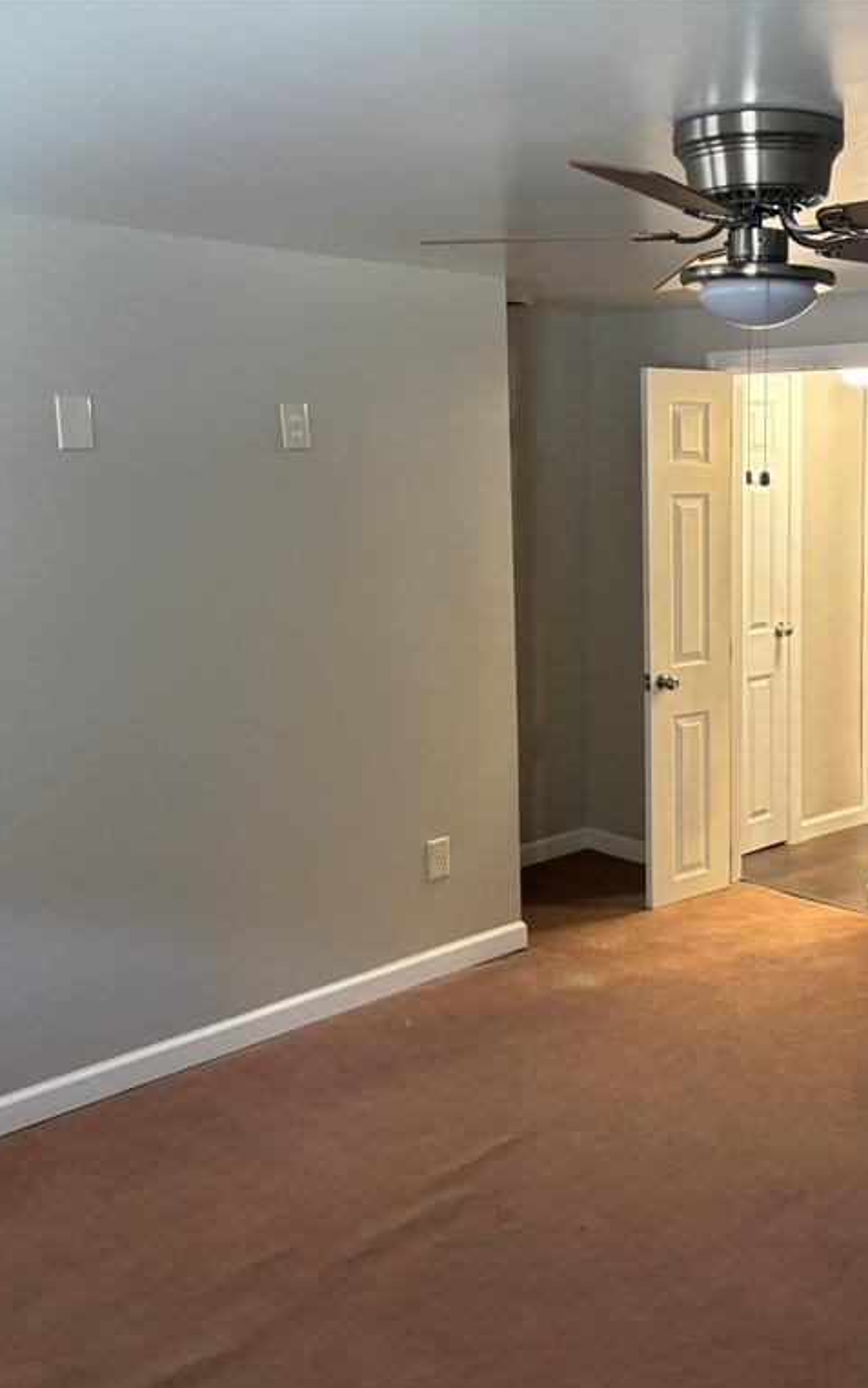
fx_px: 1400
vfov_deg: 52.7
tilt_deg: -9.6
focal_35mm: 37
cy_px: 695
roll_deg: +0.3
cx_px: 712
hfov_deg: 33.3
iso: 400
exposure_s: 1/60
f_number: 1.6
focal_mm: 5.96
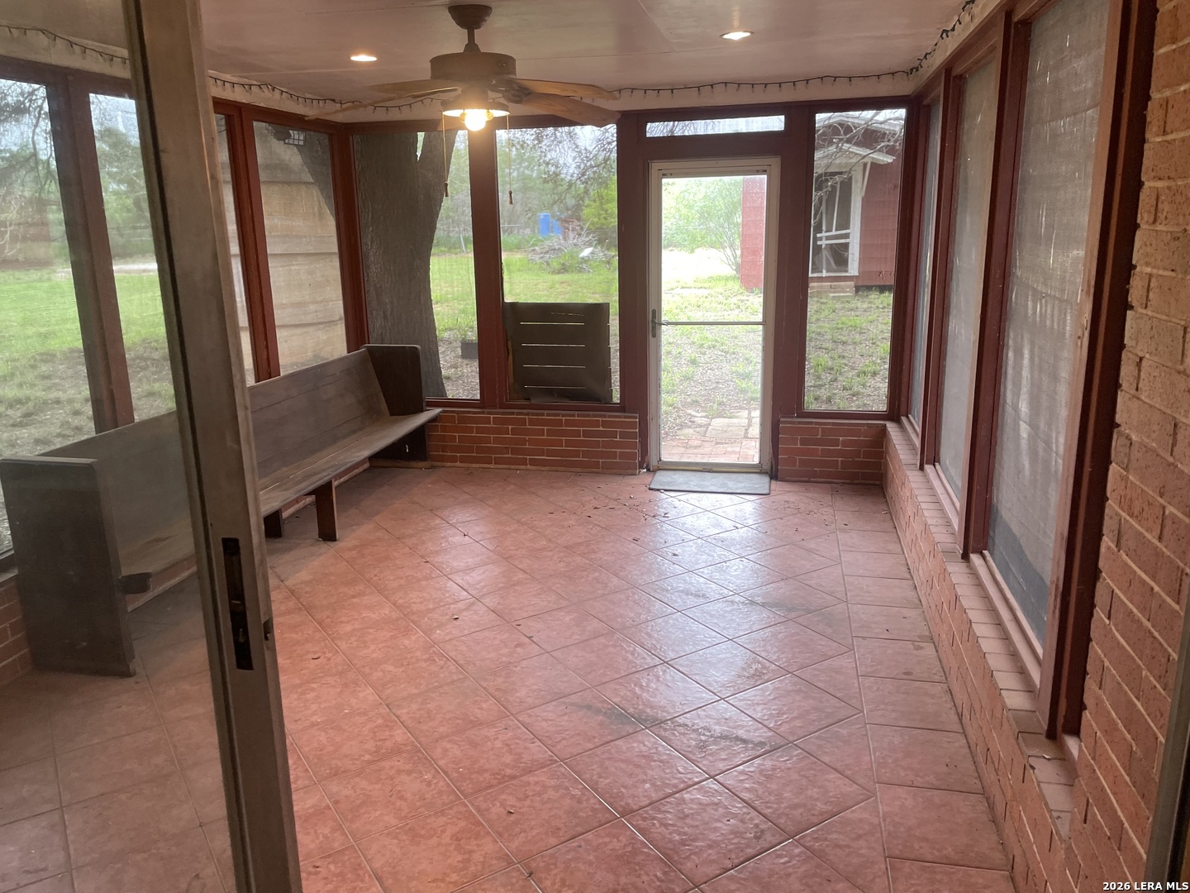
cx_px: 595
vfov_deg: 53.1
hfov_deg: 67.3
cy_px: 446
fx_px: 894
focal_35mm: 26
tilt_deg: -13.9
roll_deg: +2.4
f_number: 1.6
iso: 125
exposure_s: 1/120
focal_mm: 4.2
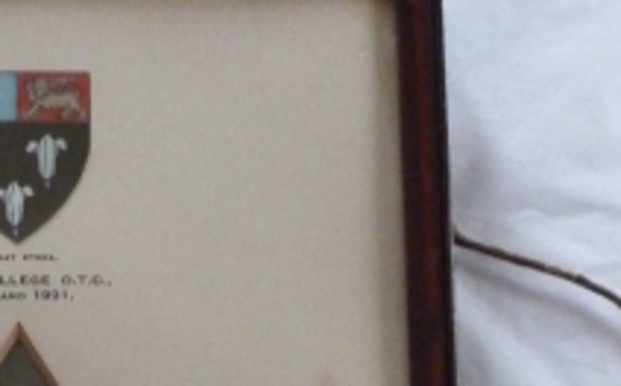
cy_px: 521
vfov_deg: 14.7
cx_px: 41
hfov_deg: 23.9
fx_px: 1420
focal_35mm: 84
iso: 800
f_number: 3.3
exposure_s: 1/60
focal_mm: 5
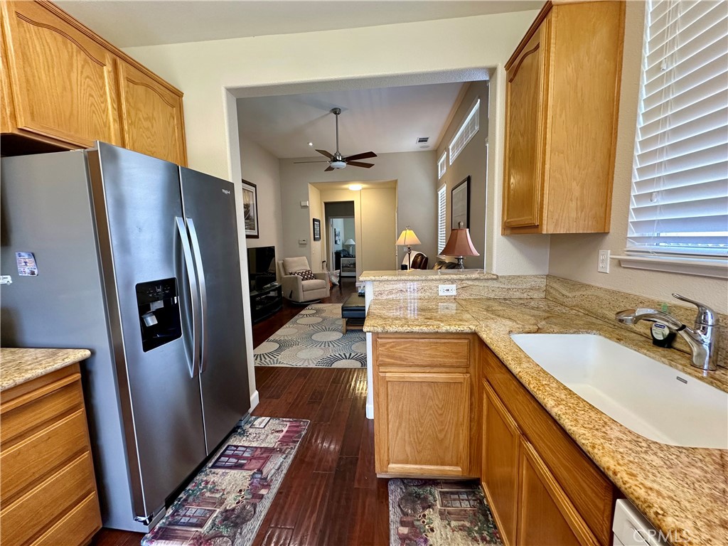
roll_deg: +1.1
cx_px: 364
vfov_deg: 85.7
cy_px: 273
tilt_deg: -4.9
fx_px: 294
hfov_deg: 102.1
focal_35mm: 14
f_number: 2.2
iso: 160
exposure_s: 1/60
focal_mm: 2.22
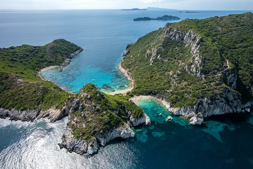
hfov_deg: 78.6
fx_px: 155
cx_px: 126
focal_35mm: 22
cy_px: 84
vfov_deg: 57.2
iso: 100
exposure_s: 1/40
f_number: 2.8
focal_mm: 8.4
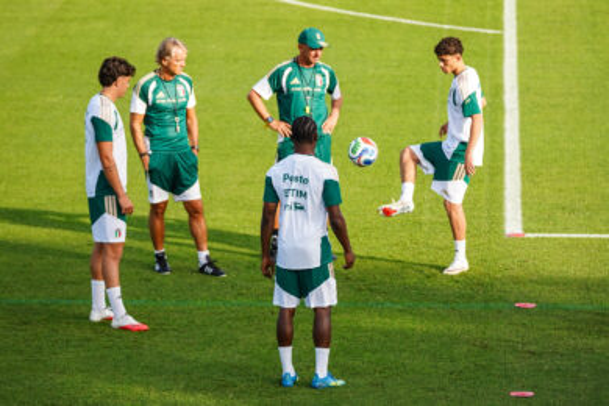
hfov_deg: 8.8
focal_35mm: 234
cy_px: 203
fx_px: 3958
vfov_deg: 5.9
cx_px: 304
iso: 200
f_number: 2.8
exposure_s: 1/1250
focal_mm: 156
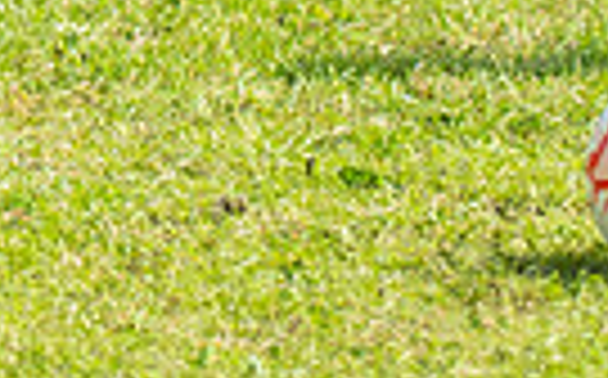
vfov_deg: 1.6
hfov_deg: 2.5
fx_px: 13835
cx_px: -624
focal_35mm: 836
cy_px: -700
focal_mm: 102
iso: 250
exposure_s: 1/2000
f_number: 3.2
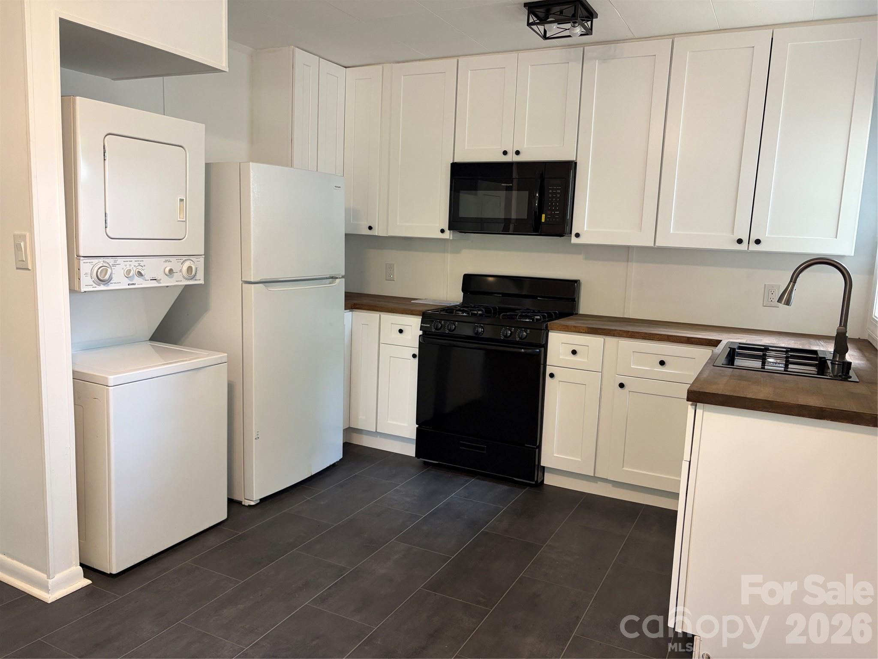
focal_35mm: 26
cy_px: 330
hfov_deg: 67.3
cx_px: 439
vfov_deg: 53.1
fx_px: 659
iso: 125
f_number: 1.6
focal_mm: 5.96
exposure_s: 1/60
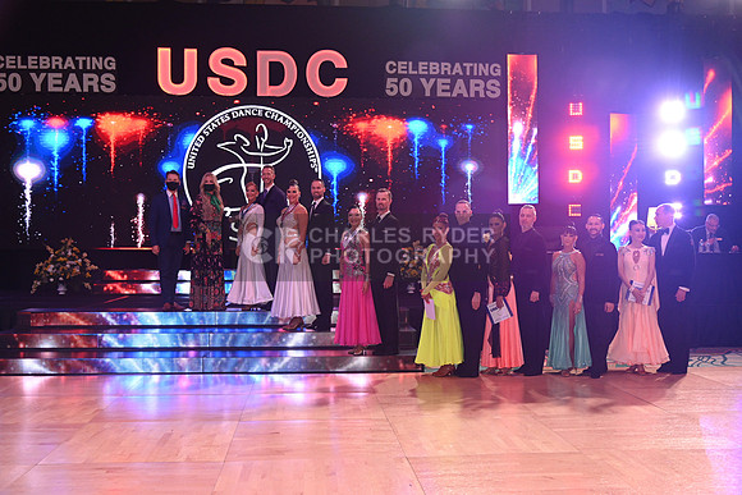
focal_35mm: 38
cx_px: 371
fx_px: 783
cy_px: 248
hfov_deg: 50.7
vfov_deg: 35.1
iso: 2500
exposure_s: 1/200
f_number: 5
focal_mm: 38
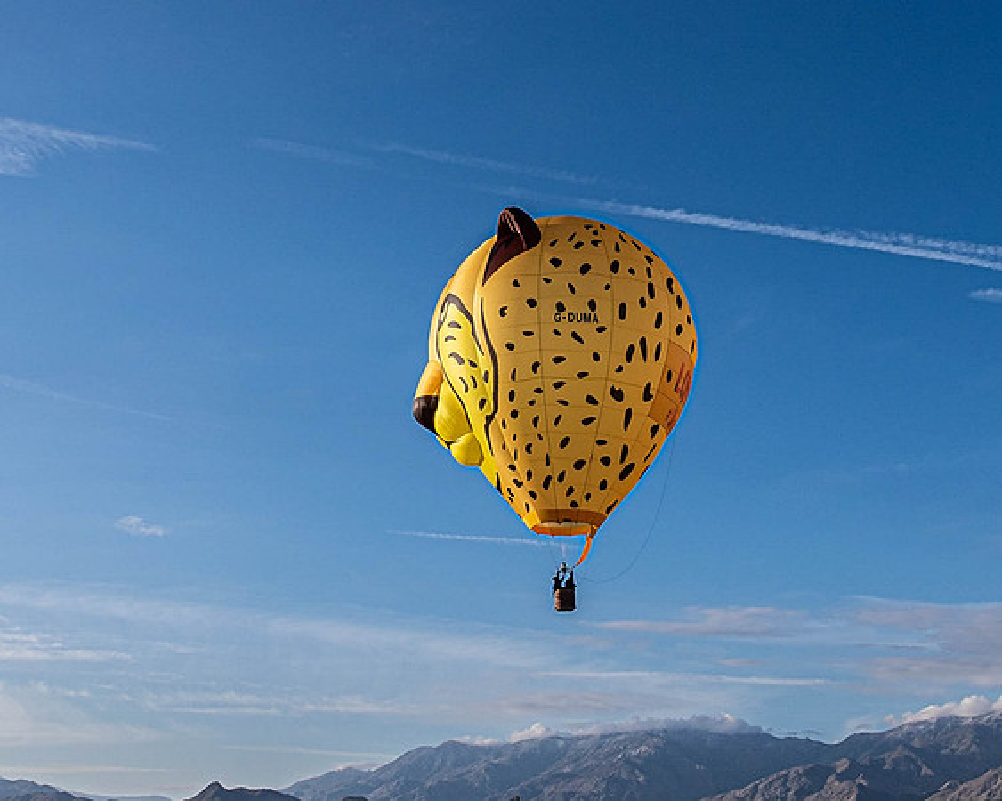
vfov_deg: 33.6
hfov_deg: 41.4
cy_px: 332
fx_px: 1325
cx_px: 501
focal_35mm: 45
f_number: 8
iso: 200
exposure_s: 1/300
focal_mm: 18.5
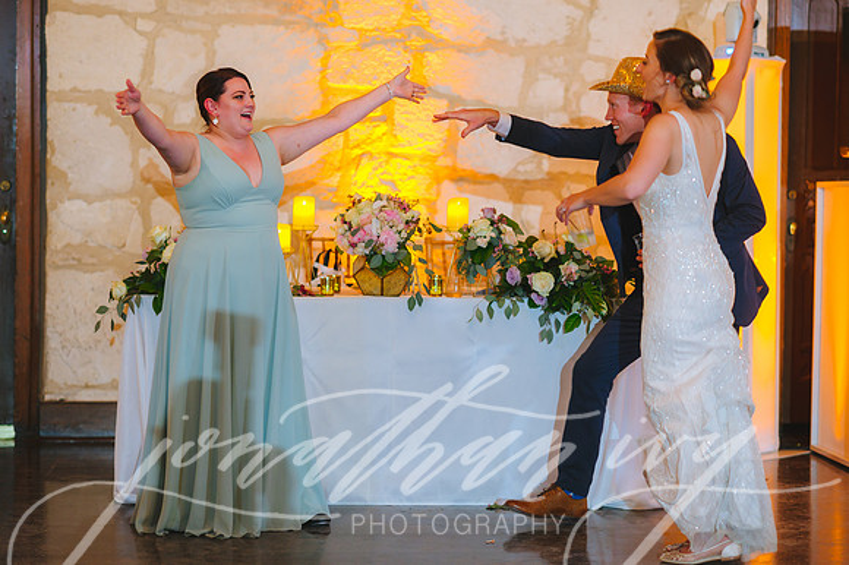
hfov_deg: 23.9
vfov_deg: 16.1
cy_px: 282
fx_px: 2003
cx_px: 424
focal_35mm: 85
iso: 2500
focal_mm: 85
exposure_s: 1/100
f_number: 2
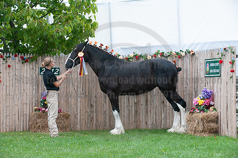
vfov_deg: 12.4
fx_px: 727
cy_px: 79
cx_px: 119
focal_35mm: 110
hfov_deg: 18.6
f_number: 5.6
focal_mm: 110
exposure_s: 1/1000
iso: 2200
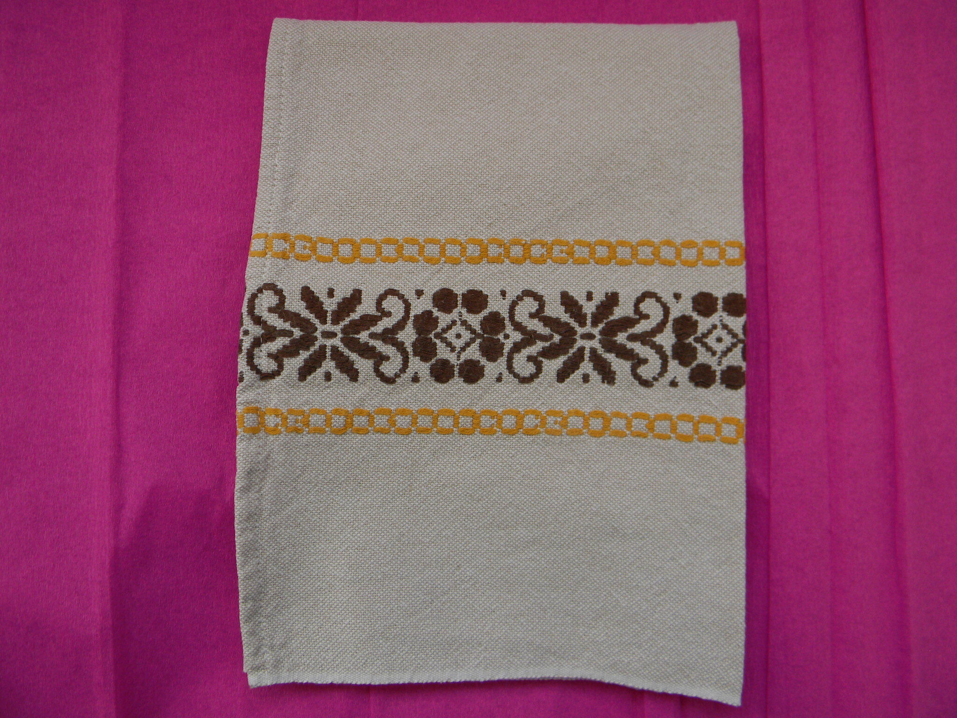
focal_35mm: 28
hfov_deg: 63.4
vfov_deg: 49.7
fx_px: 774
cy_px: 359
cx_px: 478
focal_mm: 5
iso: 80
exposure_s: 1/142
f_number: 3.5
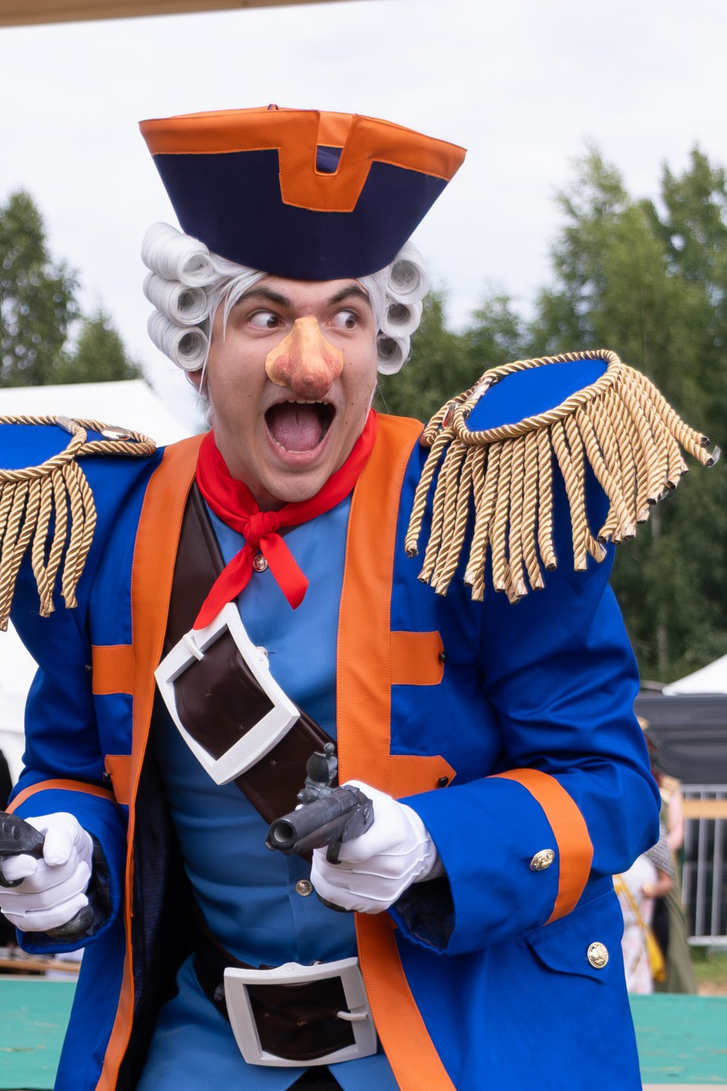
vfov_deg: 17.9
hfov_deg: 12.0
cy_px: 768
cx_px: 126
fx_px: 3454
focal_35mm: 114
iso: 160
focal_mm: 28.3
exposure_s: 1/1250
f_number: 2.8
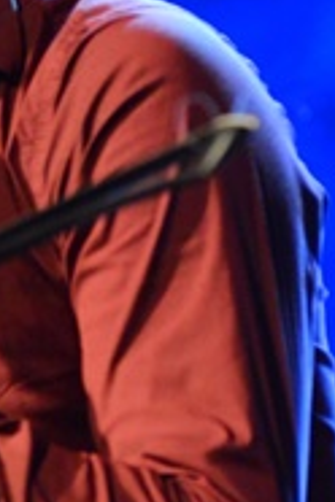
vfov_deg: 2.7
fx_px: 10468
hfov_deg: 1.8
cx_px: -258
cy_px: 254
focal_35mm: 750
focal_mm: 155
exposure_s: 1/200
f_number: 4.5
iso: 4000
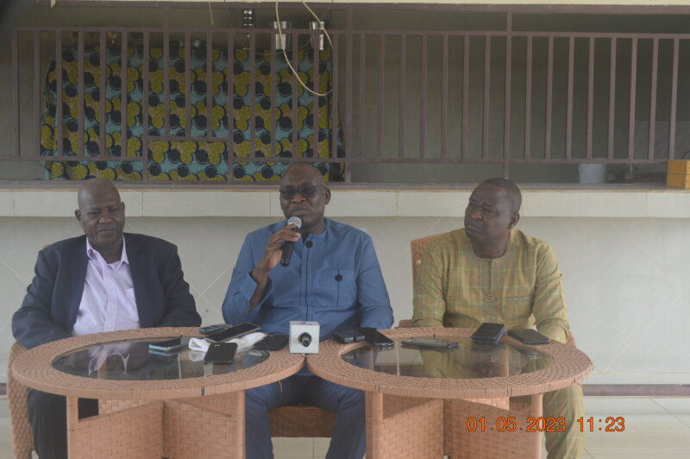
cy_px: 230
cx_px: 345
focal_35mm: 45
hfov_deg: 43.6
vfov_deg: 29.8
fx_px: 862
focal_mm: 30
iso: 400
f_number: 5.6
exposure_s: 1/125
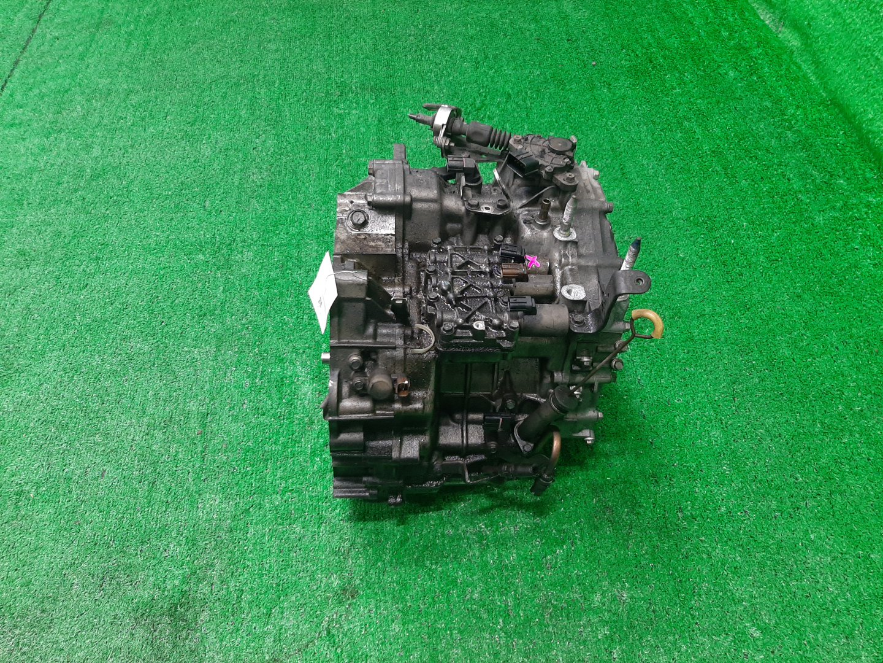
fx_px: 663
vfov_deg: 53.1
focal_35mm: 26
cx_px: 442
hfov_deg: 67.3
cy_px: 332
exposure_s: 1/50
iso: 177
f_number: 1.7
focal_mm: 3.93
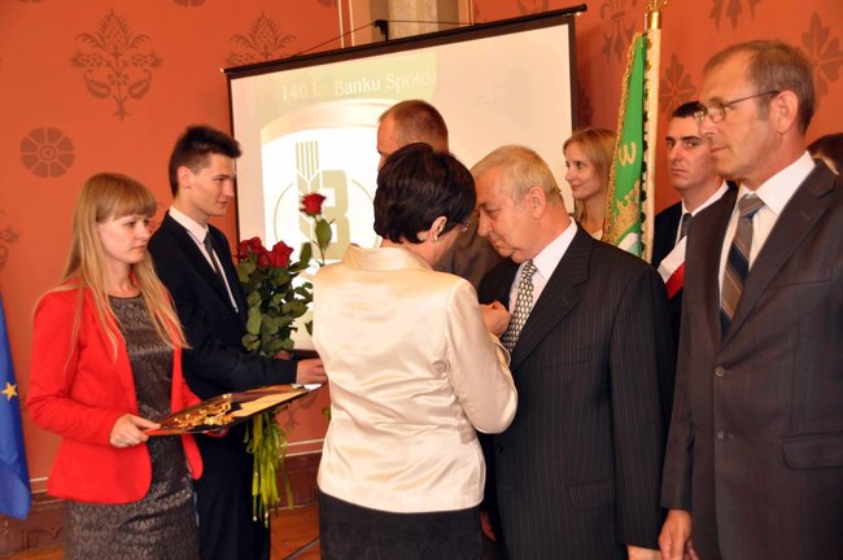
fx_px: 1123
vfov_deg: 28.0
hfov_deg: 41.2
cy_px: 280
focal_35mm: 48
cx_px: 422
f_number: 4.2
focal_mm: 32
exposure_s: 1/30
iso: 800
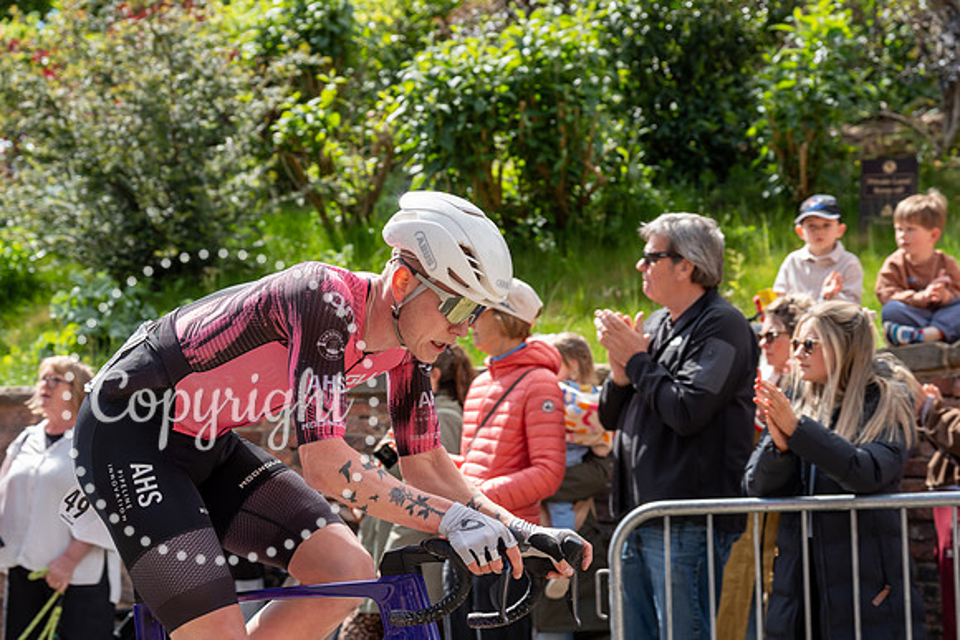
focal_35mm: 70
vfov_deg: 19.5
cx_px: 480
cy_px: 320
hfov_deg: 28.8
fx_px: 1867
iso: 500
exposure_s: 1/1000
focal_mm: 70
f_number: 5
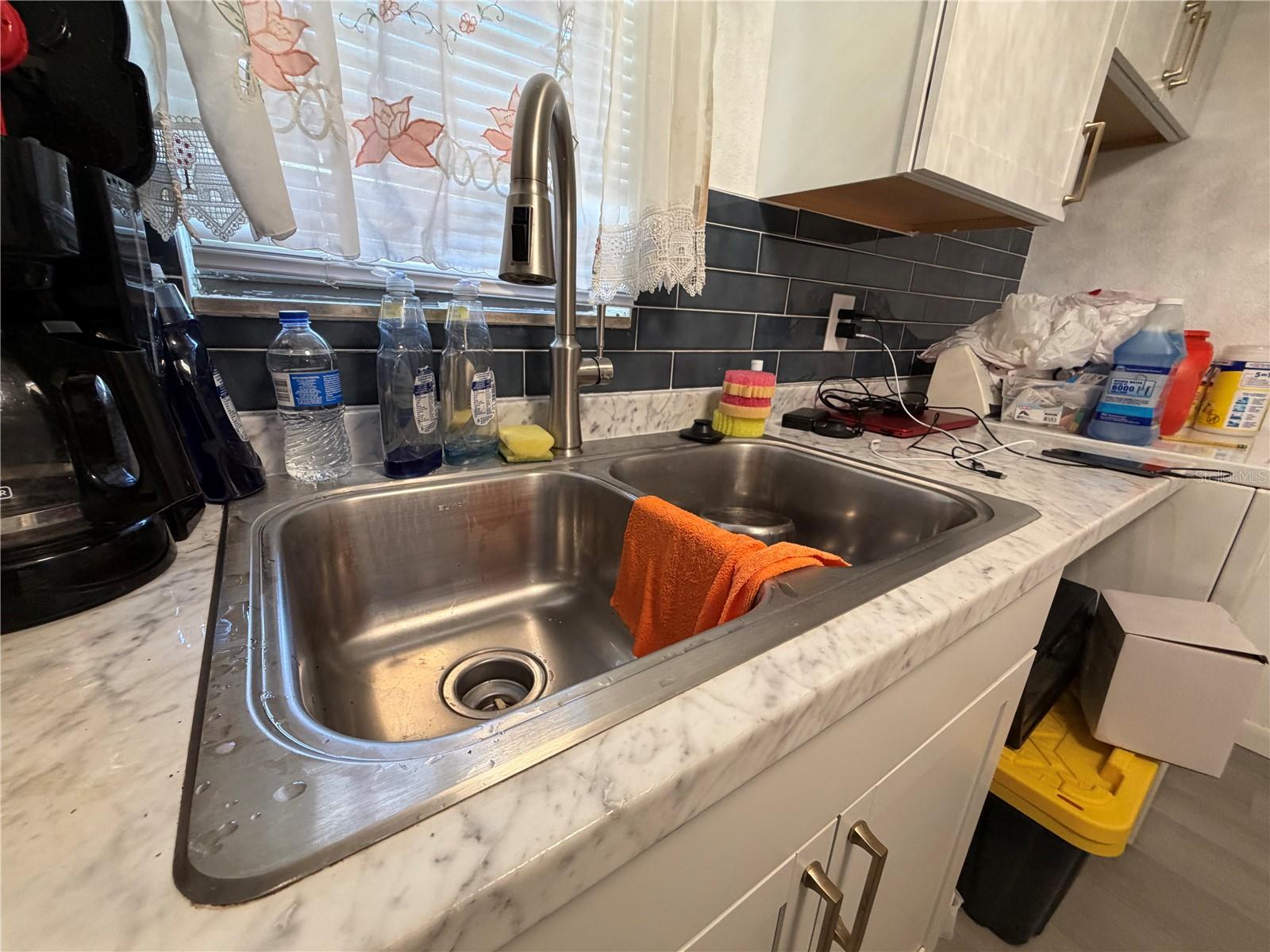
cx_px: 635
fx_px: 514
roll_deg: -2.8
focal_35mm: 14
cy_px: 476
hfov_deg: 102.1
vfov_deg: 85.7
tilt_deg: -18.2
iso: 250
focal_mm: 2.22
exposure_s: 1/60
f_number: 2.2
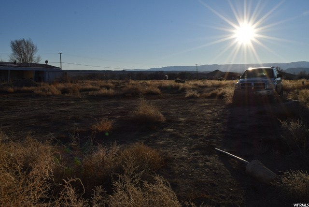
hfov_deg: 59.4
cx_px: 154
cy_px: 104
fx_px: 271
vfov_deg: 41.8
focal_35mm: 32
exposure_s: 1/200
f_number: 18
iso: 100
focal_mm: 21
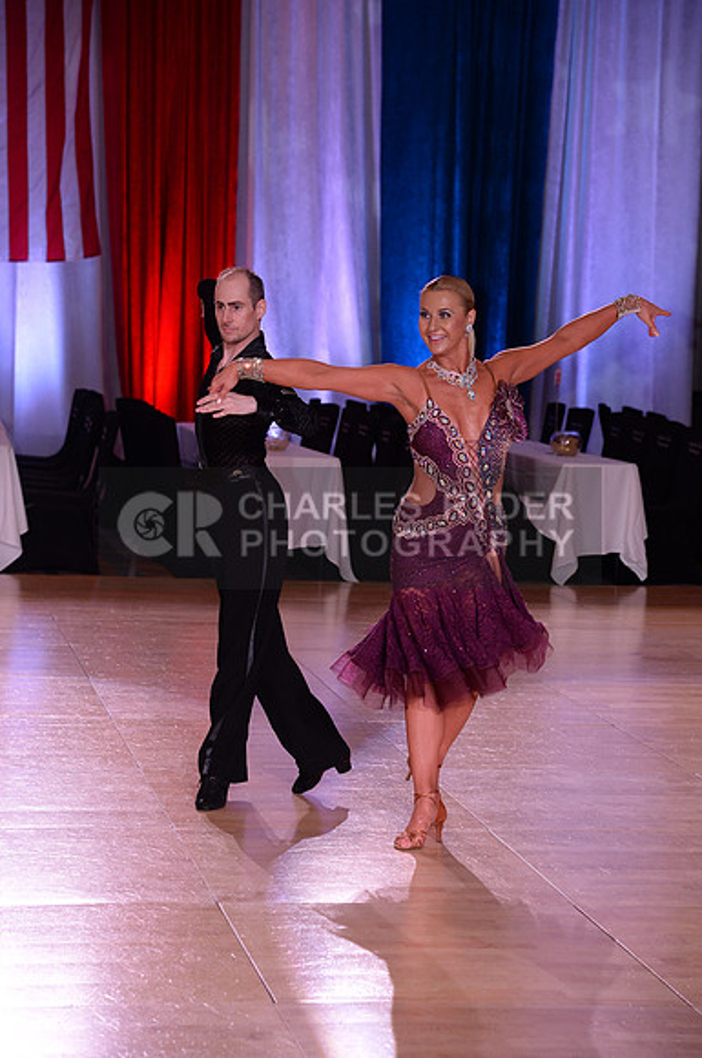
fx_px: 2875
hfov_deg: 13.9
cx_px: 351
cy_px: 529
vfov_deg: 20.8
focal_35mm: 98
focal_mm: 98
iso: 1600
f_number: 5
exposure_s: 1/250
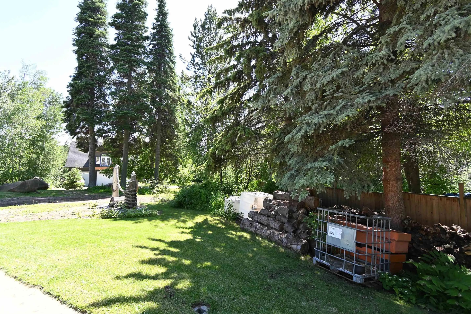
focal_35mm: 16
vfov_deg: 73.7
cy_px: 151
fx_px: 209
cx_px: 232
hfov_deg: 96.7
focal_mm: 10
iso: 220
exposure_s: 1/250
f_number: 4.5
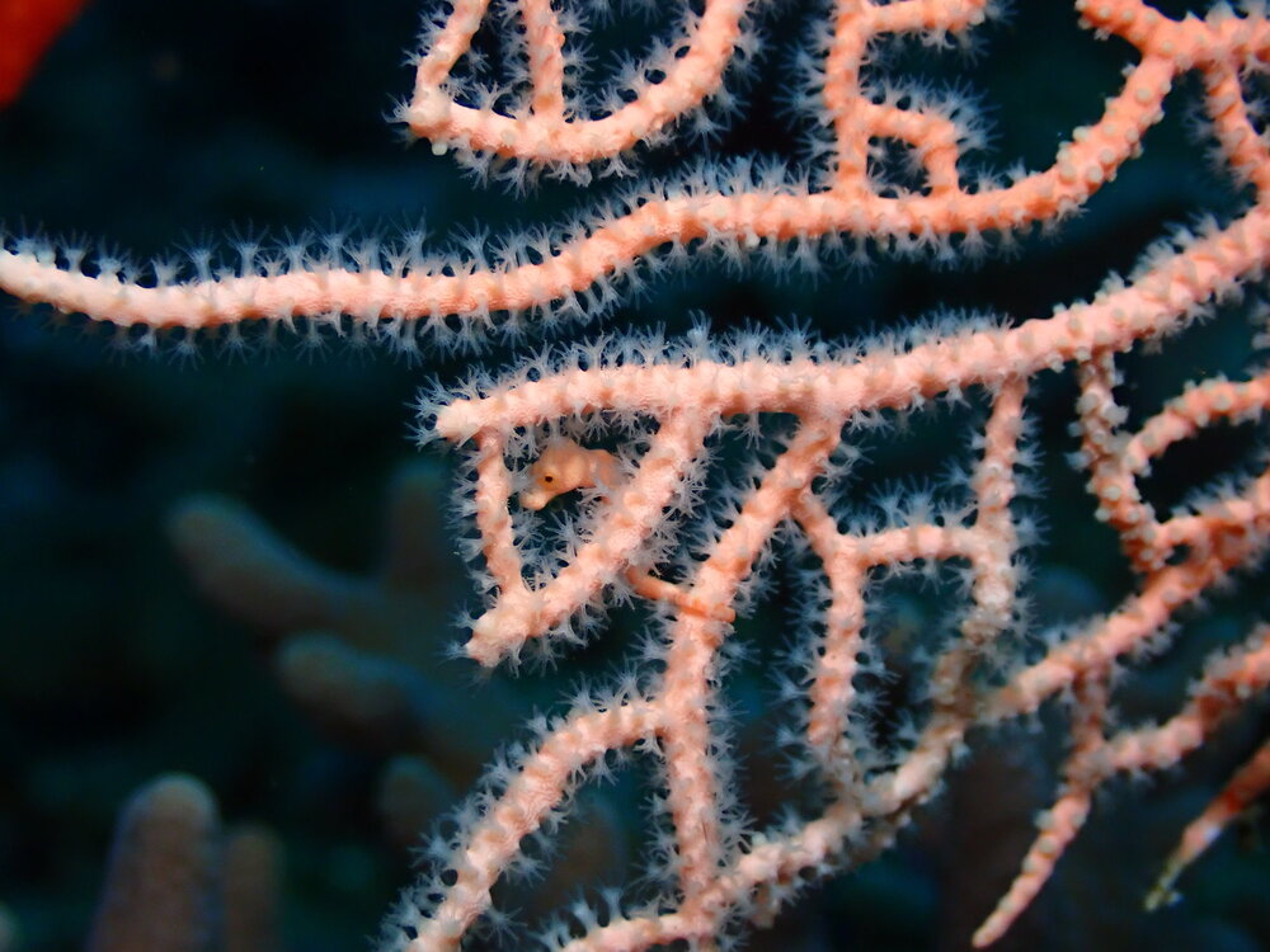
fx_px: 2458
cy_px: 476
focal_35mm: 67
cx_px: 635
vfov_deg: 21.9
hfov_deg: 29.0
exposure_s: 1/60
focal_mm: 11.88
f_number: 11
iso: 400
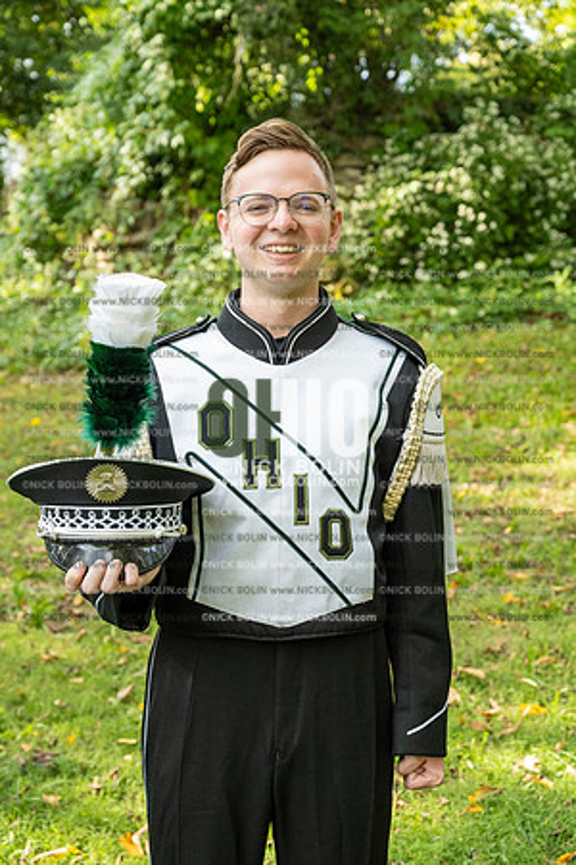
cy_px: 432
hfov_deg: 23.0
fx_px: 1416
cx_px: 288
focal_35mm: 59
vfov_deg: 33.9
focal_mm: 59
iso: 1000
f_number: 5.6
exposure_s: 1/640
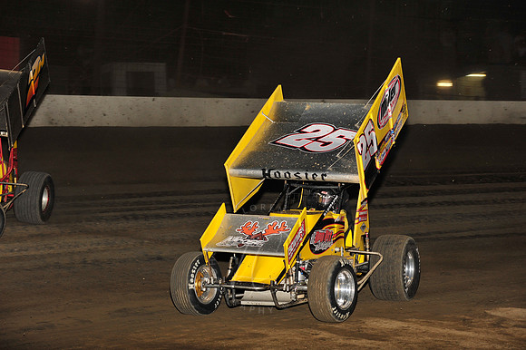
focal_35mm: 105
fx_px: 1533
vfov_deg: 13.0
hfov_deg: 19.5
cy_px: 175
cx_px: 263
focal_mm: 105
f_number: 6.3
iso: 800
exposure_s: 1/320
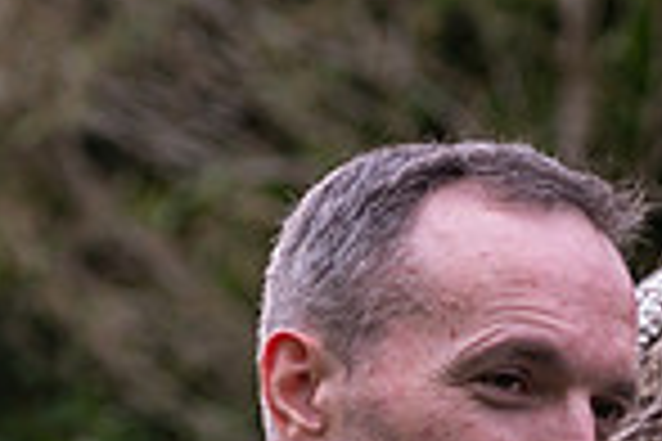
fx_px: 5810
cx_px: 576
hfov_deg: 6.5
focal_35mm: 316
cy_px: 799
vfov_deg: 4.3
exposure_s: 1/160
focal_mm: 80
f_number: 3.5
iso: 125
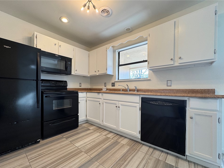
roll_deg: -0.5
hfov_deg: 98.1
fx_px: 97
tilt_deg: -0.7
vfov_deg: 81.6
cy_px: 90
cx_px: 106
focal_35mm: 15
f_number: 2.2
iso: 100
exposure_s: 1/120
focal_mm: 2.22
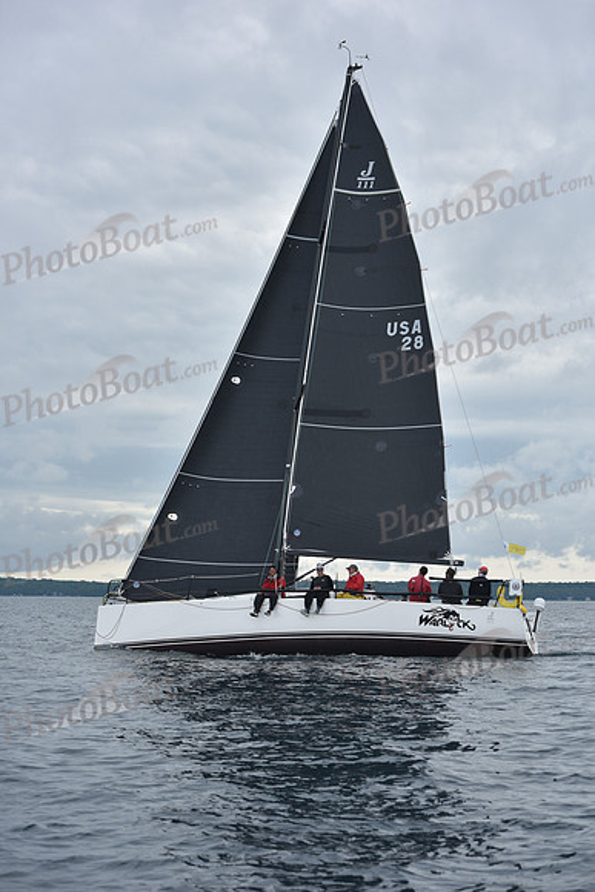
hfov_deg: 19.5
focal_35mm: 70
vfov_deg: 28.8
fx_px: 1734
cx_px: 298
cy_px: 446
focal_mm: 70
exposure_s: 1/800
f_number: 5.6
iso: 250
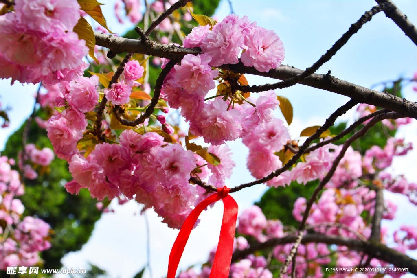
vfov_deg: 28.1
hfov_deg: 41.1
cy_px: 139
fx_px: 556
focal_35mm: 48
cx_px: 208
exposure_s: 1/640
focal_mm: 32
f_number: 5
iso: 200
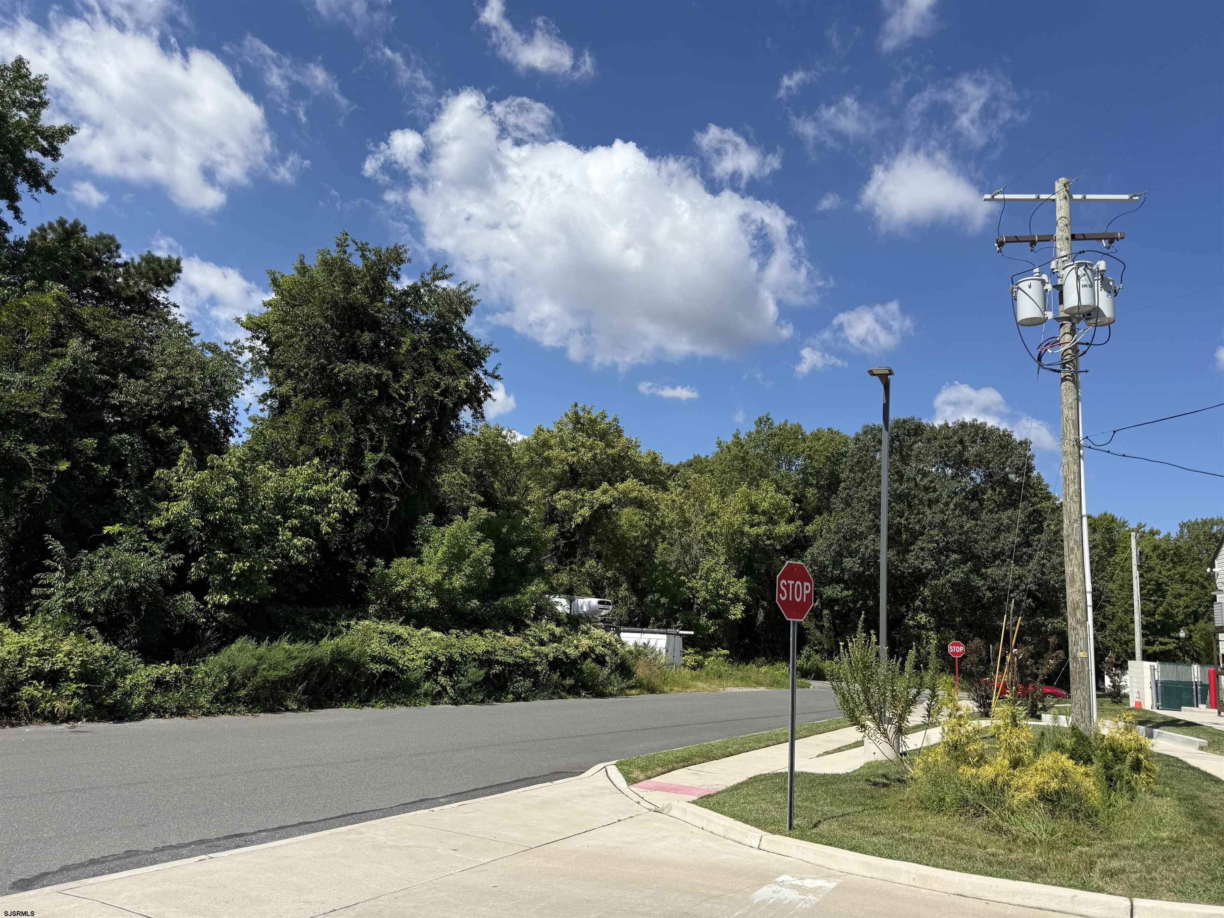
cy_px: 459
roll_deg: -2.9
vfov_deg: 56.8
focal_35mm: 24
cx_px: 612
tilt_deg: +11.2
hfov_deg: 71.6
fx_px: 849
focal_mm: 6.76
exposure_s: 1/4975
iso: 80
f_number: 1.78
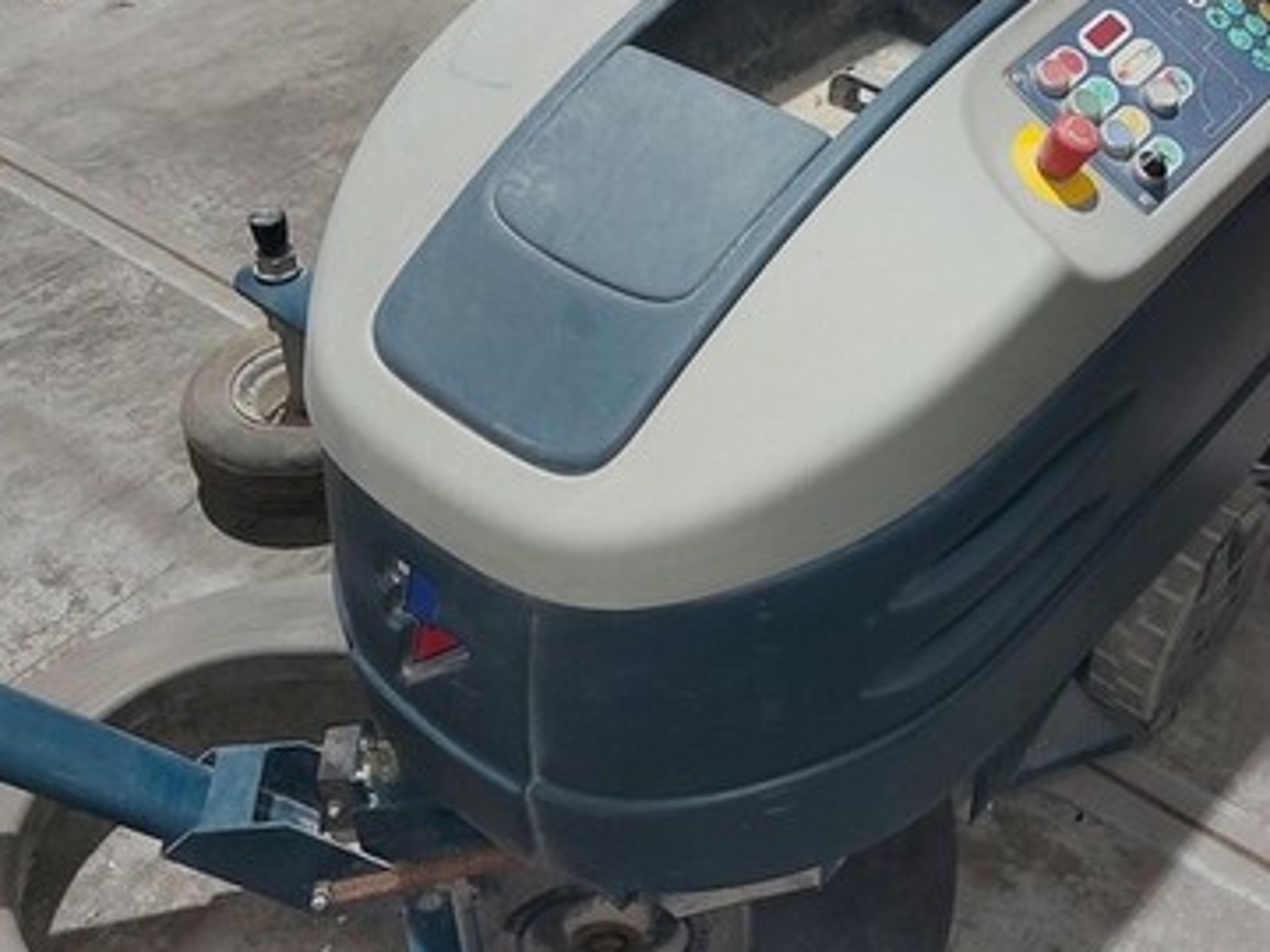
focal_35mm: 40
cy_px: 324
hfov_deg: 46.6
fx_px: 1468
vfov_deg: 35.6
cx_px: 751
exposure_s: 1/30
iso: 250
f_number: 1.8
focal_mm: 5.23
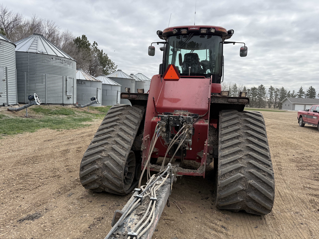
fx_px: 221
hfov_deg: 71.6
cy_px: 120
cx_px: 160
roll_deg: -2.7
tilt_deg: -5.7
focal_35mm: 24
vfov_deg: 56.8
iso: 80
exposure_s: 1/3584
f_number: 1.78
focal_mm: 6.76
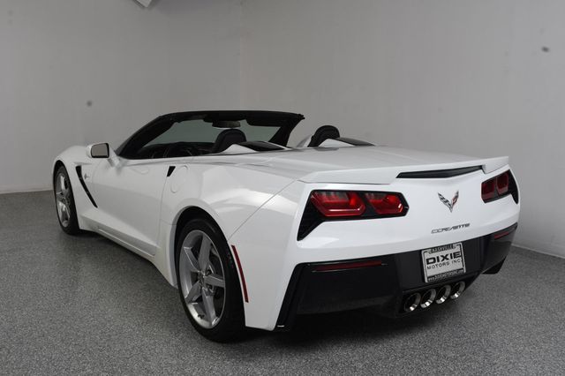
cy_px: 188
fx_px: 565
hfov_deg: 53.2
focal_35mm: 36
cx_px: 282
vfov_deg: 36.8
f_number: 13
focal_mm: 24
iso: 100
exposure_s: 1/160
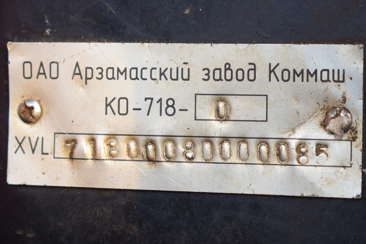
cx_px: 183
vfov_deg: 16.6
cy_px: 122
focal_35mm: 82
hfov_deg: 24.6
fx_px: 839
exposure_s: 1/100
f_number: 5.6
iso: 400
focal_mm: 55
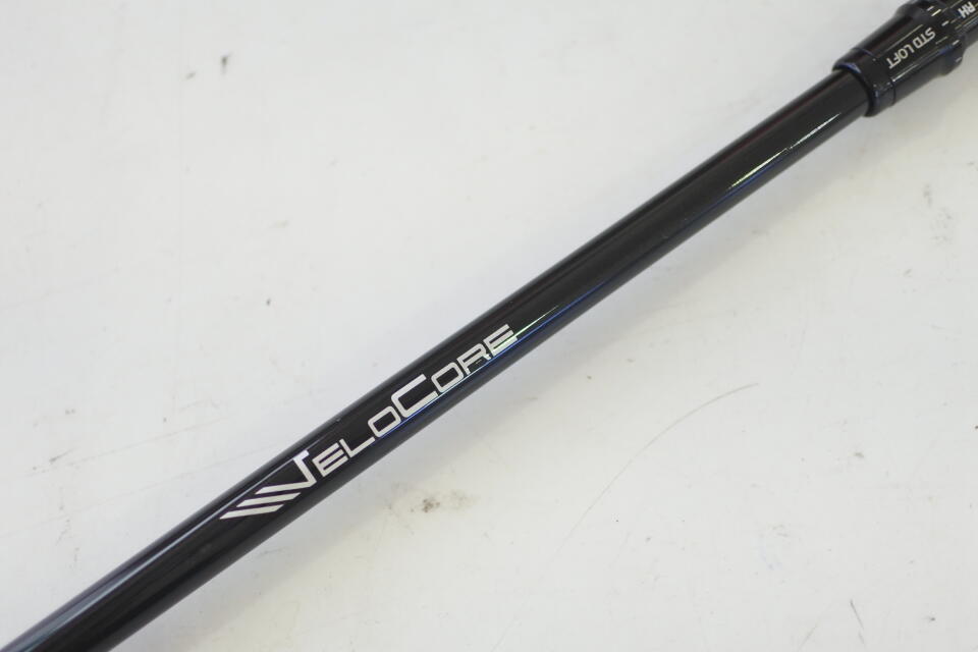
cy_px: 326
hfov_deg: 40.3
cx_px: 489
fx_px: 1331
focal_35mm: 49
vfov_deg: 27.5
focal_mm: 18.5
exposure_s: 1/250
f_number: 1.8
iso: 400
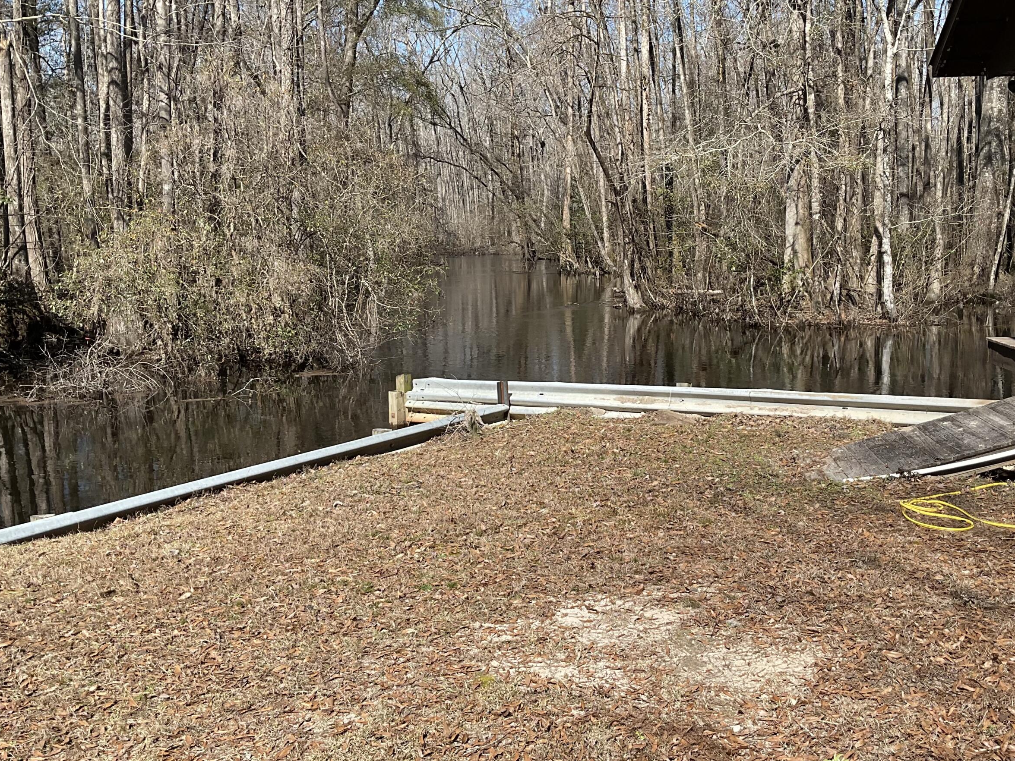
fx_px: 1085
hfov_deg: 49.9
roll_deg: +2.0
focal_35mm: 37
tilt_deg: -8.1
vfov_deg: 38.7
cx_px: 600
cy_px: 375
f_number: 1.8
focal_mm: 3
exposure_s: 1/1195
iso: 16
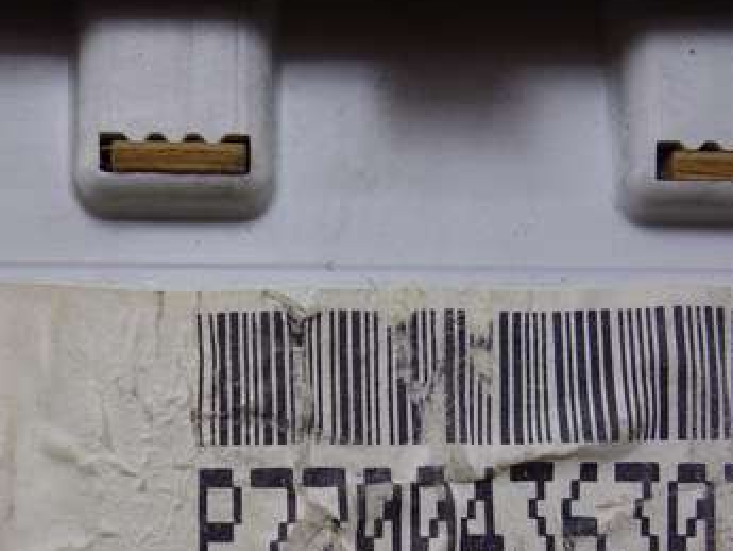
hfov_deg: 30.1
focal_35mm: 64
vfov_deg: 22.7
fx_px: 1356
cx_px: 276
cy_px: 431
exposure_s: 1/100
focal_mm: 10.4
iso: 125
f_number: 3.2
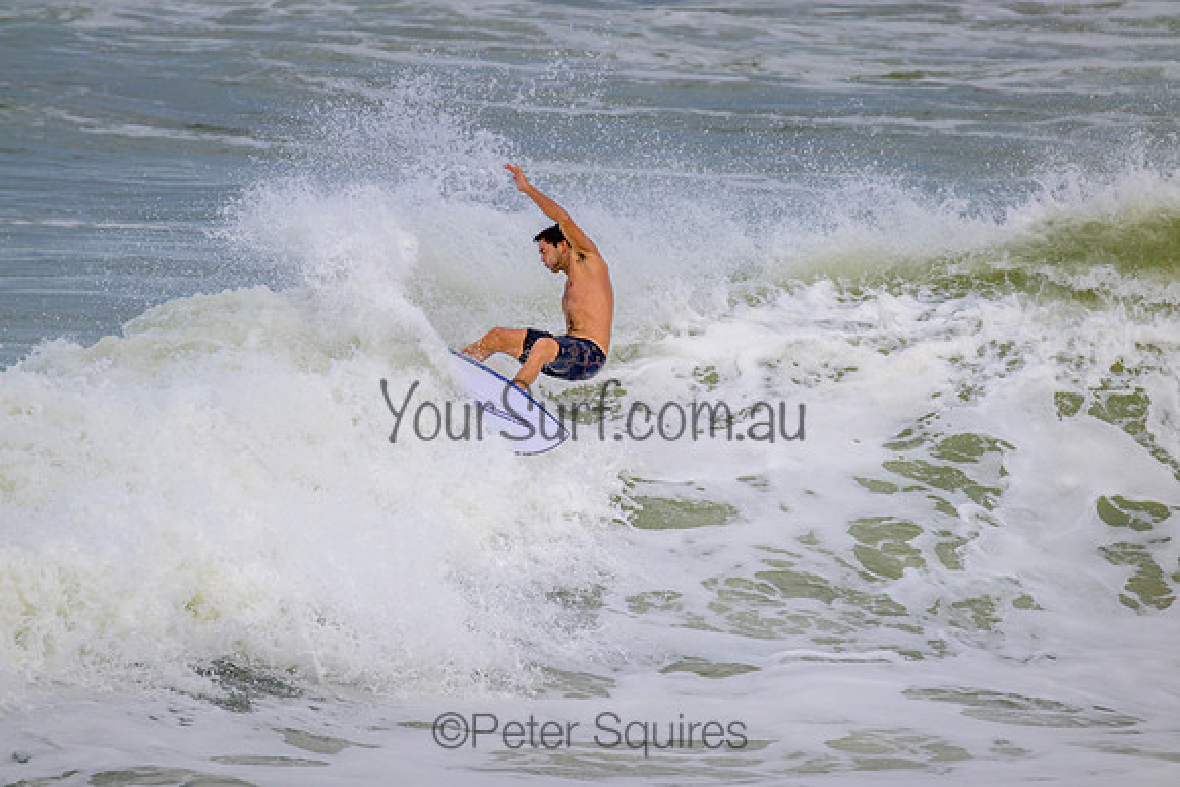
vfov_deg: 1.7
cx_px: 590
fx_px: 26227
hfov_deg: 2.6
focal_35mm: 800
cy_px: 394
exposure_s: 1/2000
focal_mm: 800
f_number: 11
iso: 500
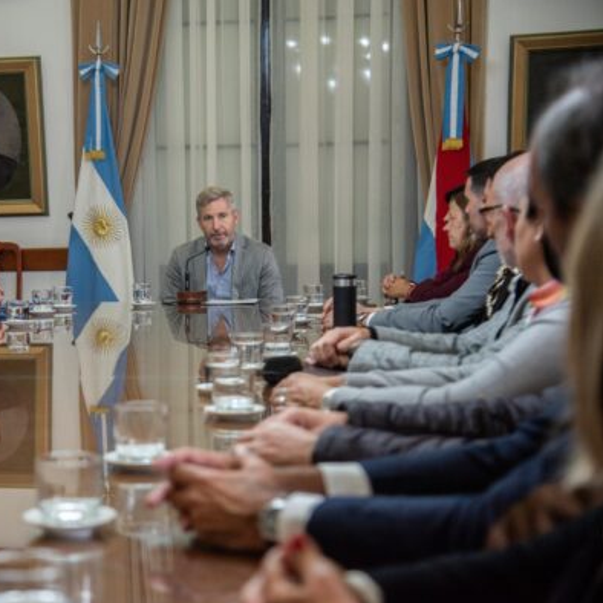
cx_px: 145
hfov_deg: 22.8
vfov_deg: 23.1
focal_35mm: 75
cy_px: 302
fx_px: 1478
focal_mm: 58
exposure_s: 1/250
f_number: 4
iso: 1250
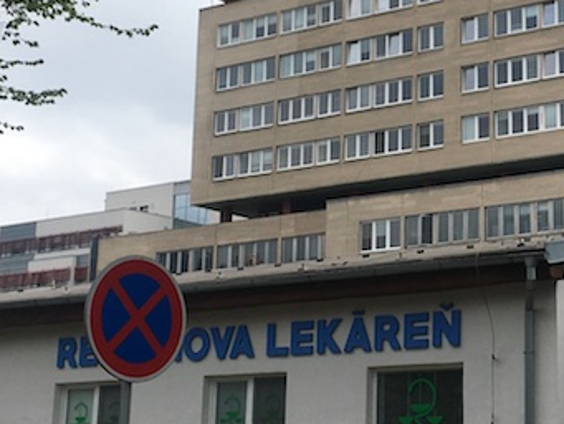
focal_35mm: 85
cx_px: 480
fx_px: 1385
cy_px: 104
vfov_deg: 17.3
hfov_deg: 22.6
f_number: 2.2
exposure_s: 1/1261
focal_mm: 4.15
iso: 25
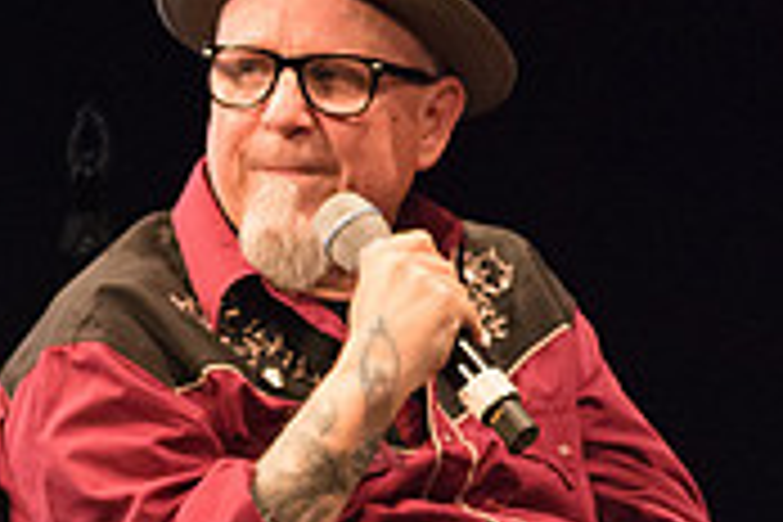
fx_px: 9047
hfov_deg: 4.9
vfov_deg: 3.3
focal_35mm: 416
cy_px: 394
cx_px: -495
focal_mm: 125
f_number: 3.2
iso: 4000
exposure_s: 1/200
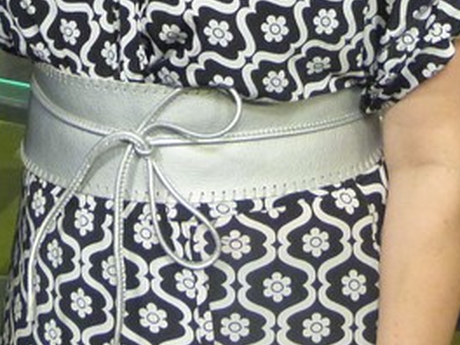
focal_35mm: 159
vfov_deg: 9.1
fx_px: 2113
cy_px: -172
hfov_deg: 12.4
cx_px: 233
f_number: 3.1
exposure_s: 1/30
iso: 400
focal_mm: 7.3
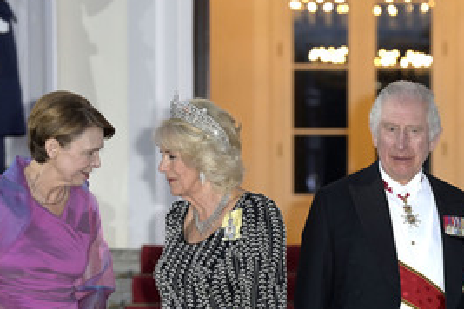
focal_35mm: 262
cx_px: 324
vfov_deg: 5.2
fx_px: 3377
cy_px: 234
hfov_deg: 7.9
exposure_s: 1/250
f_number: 5.6
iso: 2500
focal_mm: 155
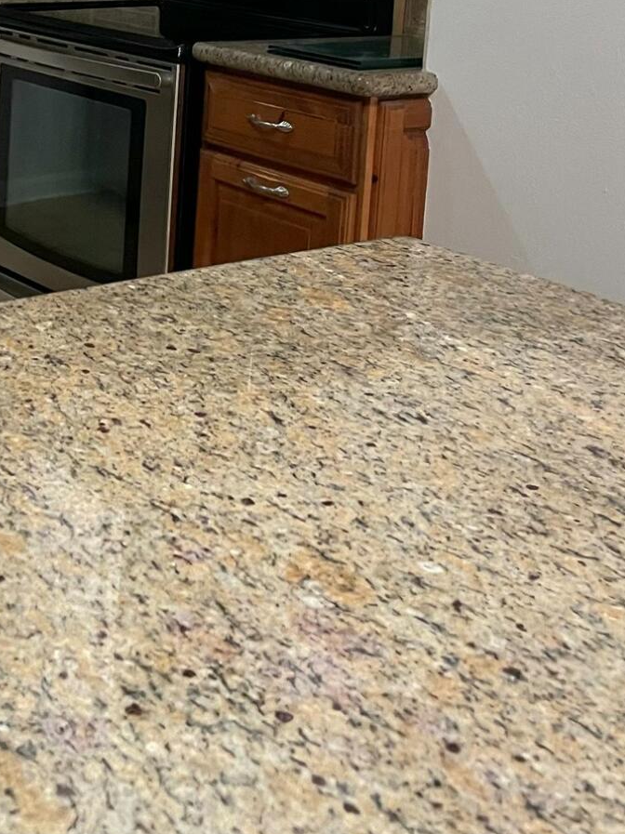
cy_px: 17
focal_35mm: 58
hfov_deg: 24.5
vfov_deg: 31.0
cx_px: 64
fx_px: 1397
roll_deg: -2.9
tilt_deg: -6.5
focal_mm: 4.2
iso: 400
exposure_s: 1/40
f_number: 1.6
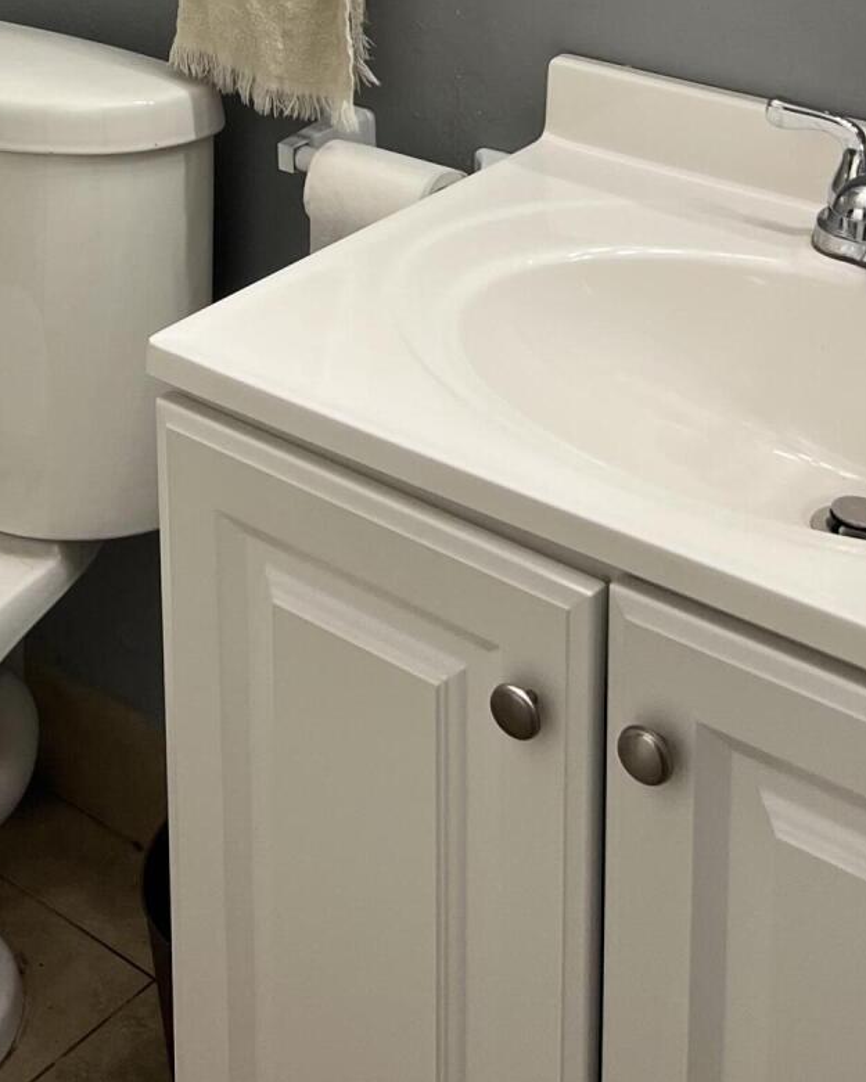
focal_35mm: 65
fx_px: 2082
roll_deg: +1.4
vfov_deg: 26.2
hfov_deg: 22.9
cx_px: 86
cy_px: -190
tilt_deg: -11.7
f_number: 1.5
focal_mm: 5.7
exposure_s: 1/120
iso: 125
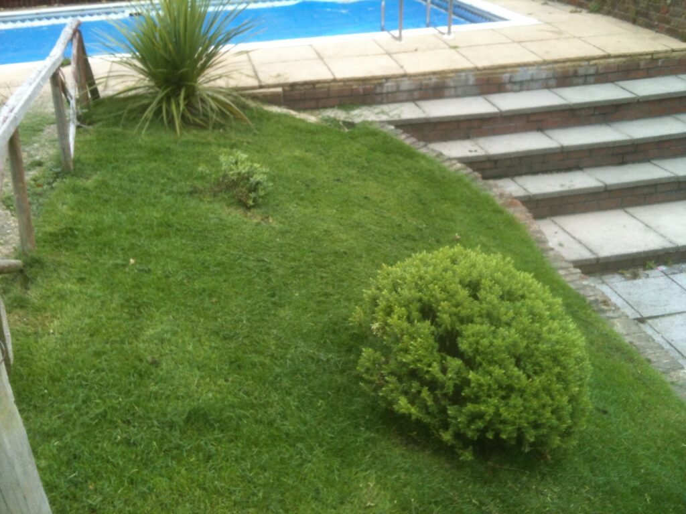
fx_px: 694
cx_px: 343
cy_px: 257
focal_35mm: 35
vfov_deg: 40.7
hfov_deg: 52.6
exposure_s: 1/210
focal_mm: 3.85
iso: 64
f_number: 2.8
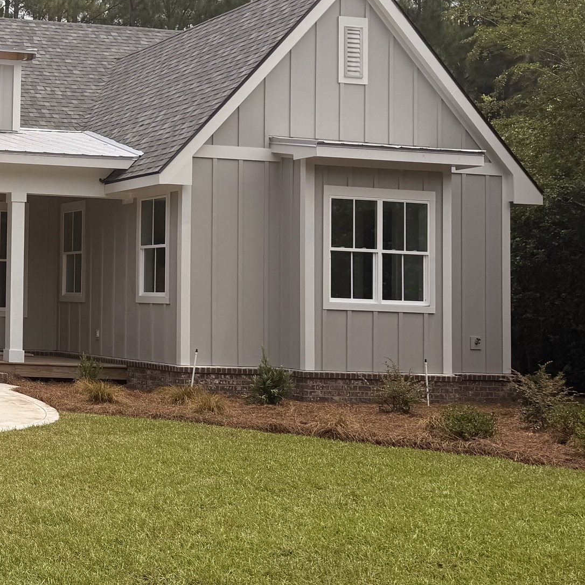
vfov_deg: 28.5
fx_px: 1147
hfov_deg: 24.3
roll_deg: +0.2
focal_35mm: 60
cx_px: -215
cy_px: 216
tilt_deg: +6.1
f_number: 1.78
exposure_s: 1/5319
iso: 80
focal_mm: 6.76
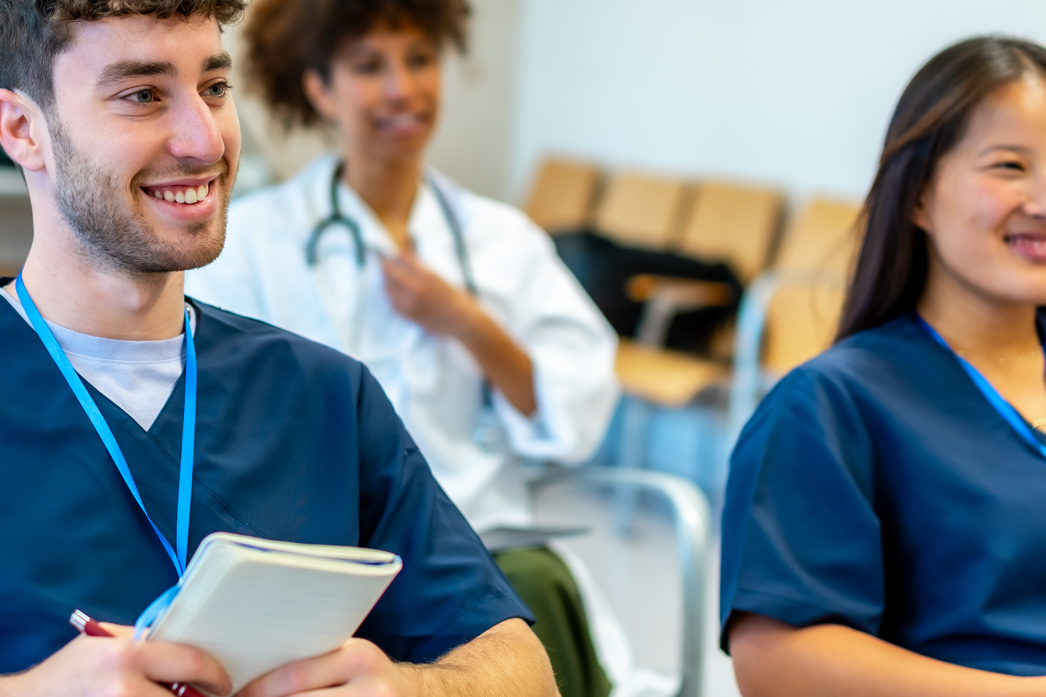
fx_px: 2847
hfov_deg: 20.8
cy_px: 407
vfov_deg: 14.0
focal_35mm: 98
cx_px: 451
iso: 320
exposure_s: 1/160
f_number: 2
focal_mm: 55
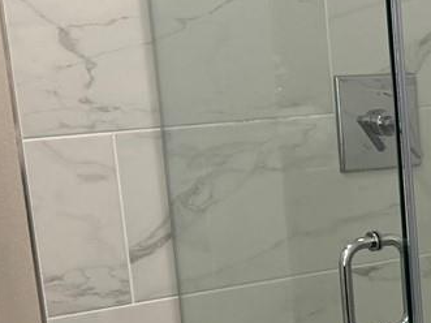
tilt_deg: -16.6
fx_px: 1444
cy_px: 393
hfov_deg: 14.5
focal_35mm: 116
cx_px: 827
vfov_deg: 12.4
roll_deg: -1.3
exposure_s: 1/120
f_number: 1.78
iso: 200
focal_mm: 6.76
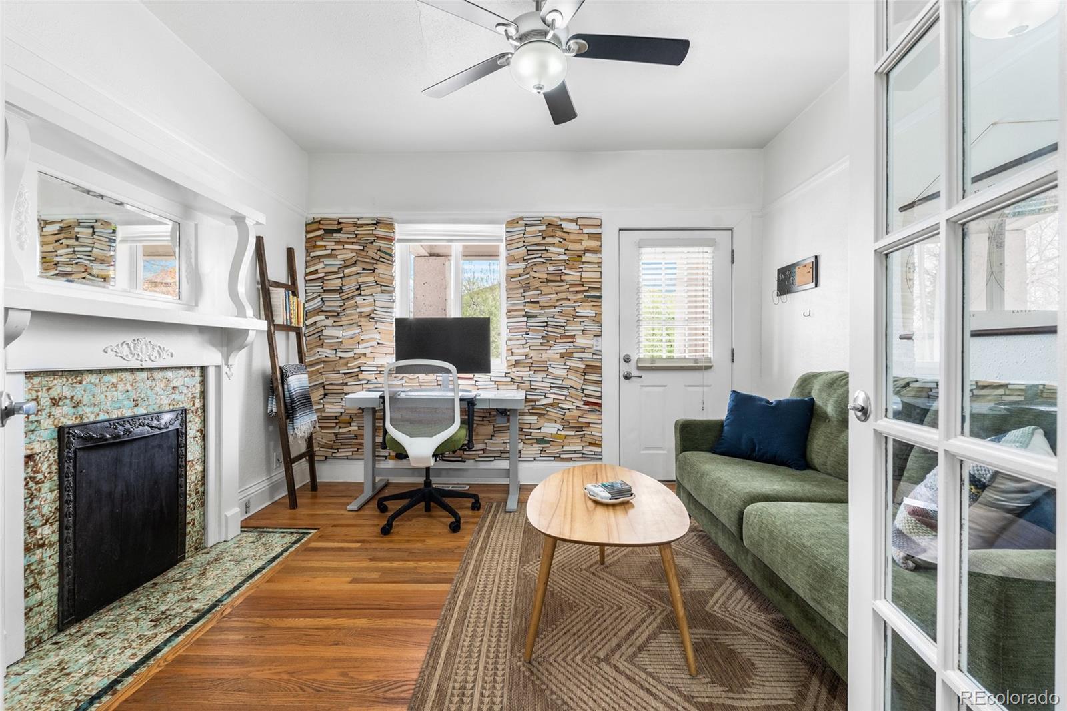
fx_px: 474
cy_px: 356
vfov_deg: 73.7
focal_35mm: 16
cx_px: 534
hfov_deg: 96.7
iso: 500
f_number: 8
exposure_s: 1/2
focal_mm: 16
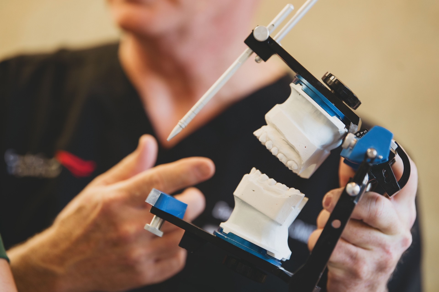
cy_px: 146
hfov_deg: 14.7
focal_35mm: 140
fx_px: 1706
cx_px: 220
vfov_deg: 9.8
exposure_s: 1/250
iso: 1000
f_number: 2.8
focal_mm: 140
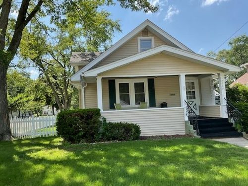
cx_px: 124
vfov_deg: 48.2
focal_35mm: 29
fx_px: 208
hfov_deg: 61.7
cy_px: 93
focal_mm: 3
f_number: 1.8
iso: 16
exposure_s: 1/650
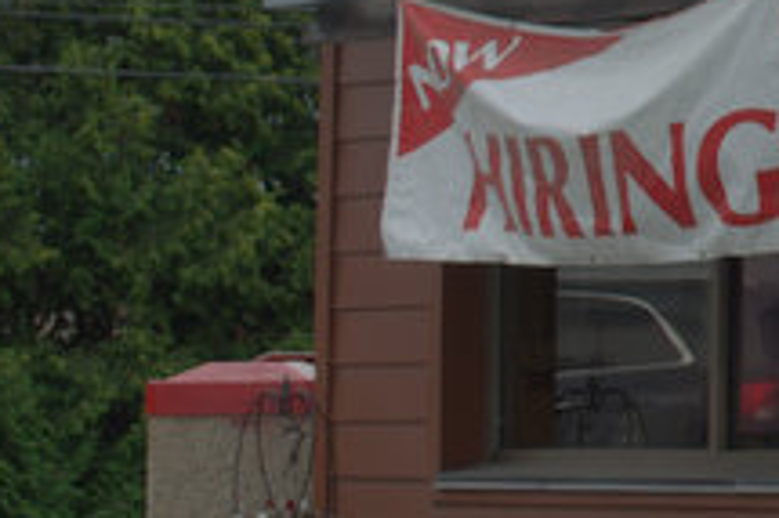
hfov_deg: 7.9
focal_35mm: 244
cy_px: -179
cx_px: 1794
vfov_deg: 5.6
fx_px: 5283
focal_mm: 35
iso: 100
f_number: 5.6
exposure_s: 1/200
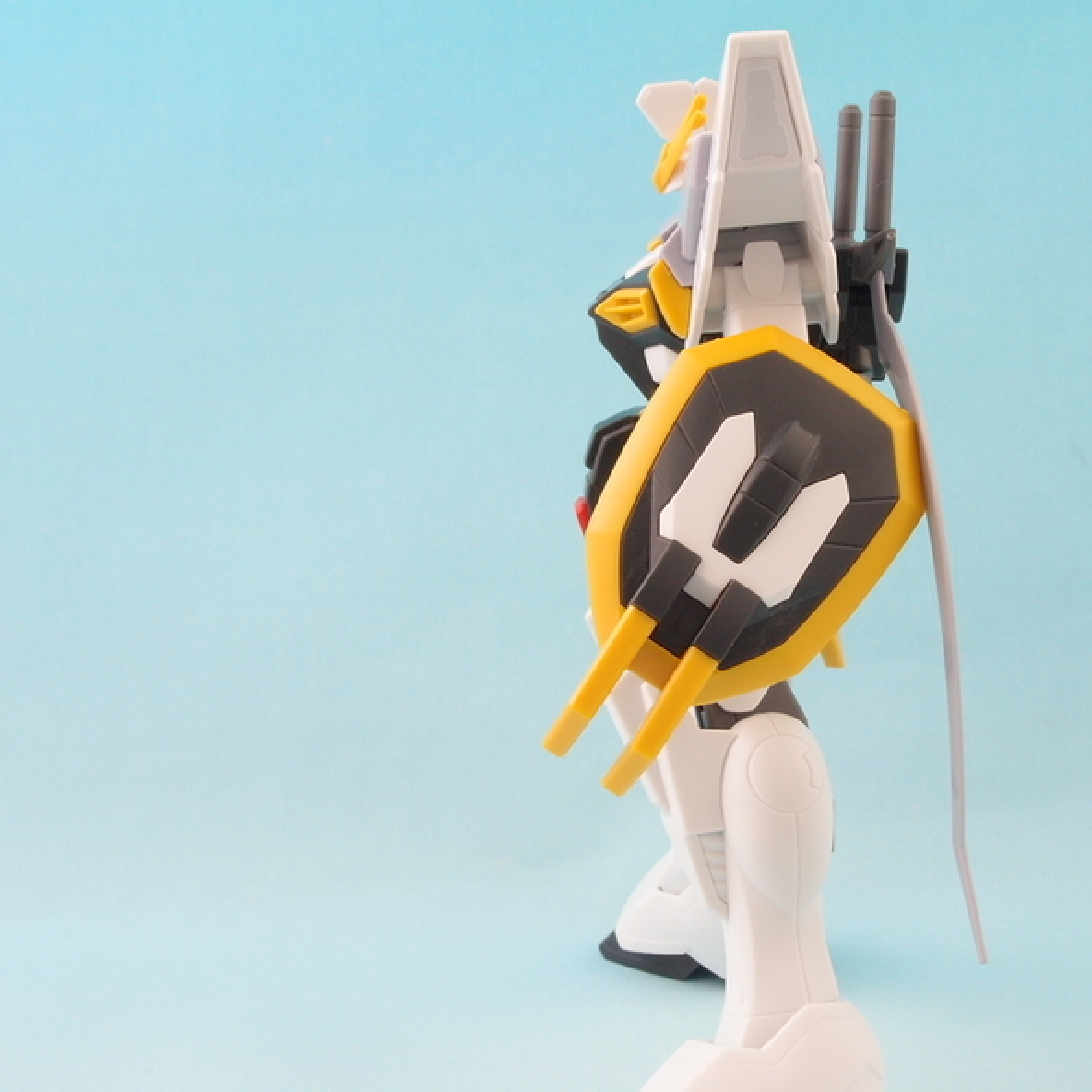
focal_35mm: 49
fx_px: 1749
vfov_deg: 34.7
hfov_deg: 34.4
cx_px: 703
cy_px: 540
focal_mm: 8.99
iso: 100
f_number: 8
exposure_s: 1
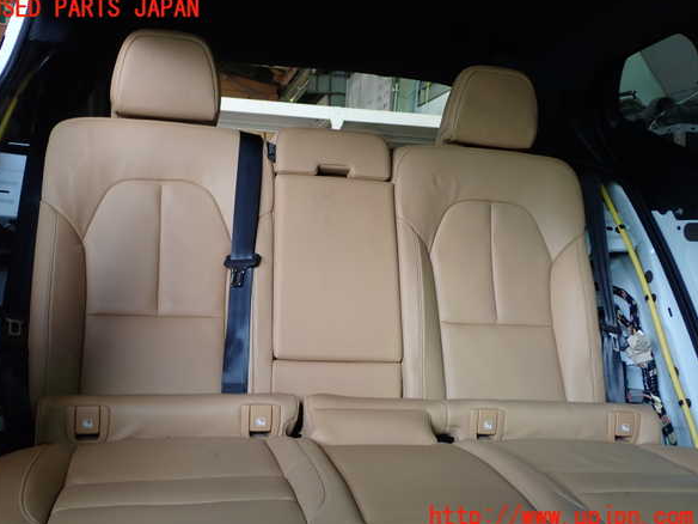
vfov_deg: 38.7
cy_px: 263
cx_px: 341
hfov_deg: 50.1
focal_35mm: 37
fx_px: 746
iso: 200
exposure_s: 1/50
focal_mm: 6.37
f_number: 2.5
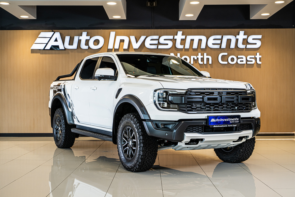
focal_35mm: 52
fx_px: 426
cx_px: 148
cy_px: 98
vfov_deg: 26.0
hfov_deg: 38.2
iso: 500
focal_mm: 52
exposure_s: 1/125
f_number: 4
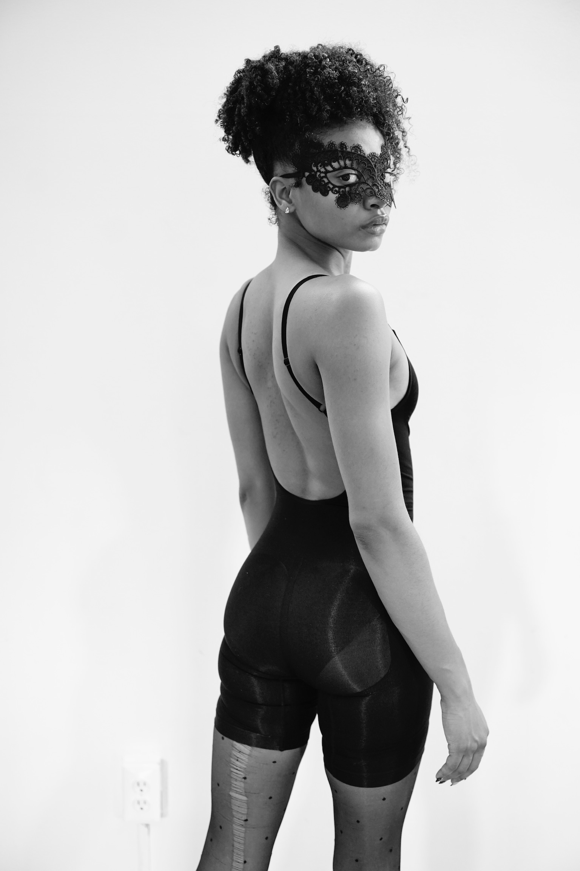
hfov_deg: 37.9
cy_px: 436
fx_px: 846
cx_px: 290
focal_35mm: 35
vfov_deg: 54.4
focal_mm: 35
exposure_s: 1/100
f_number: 2.8
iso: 2000
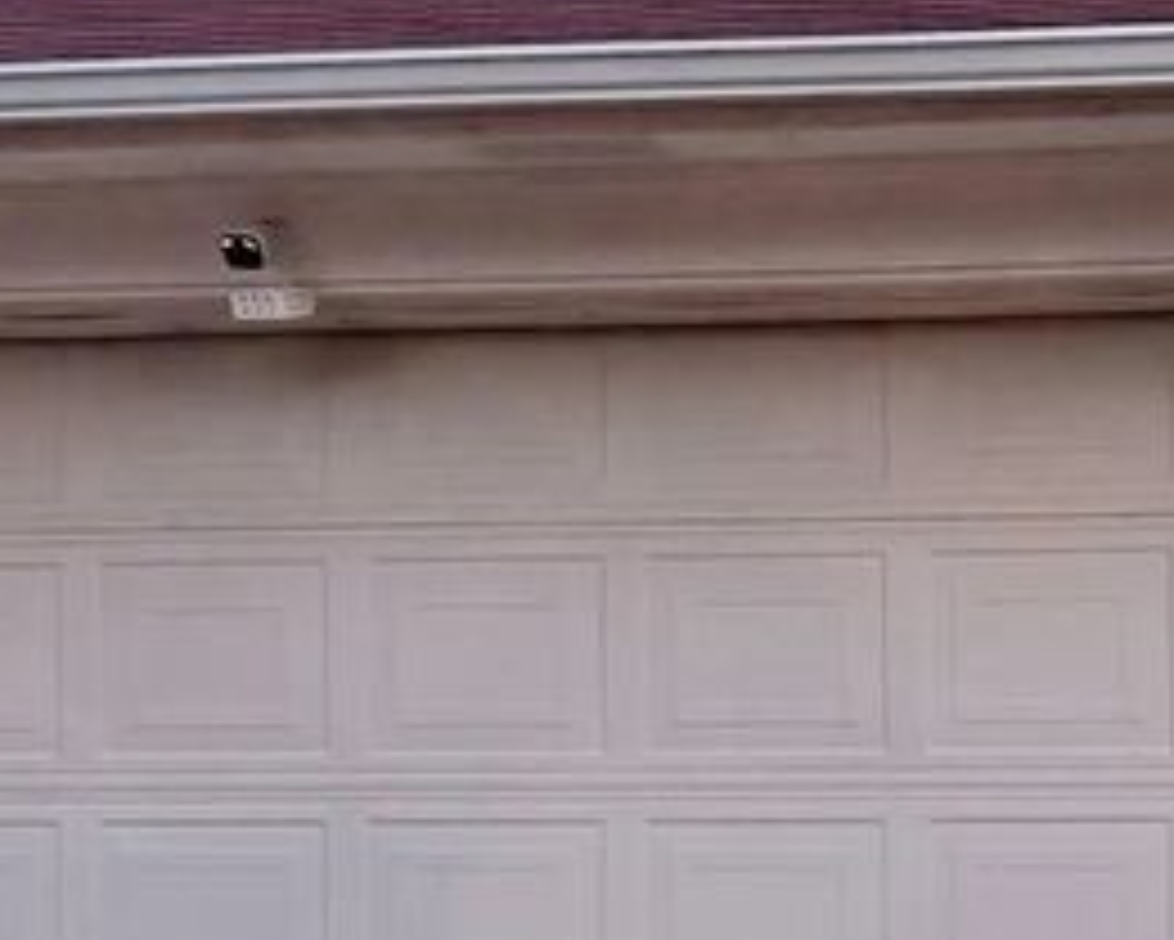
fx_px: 3198
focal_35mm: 92
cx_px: 1471
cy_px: 864
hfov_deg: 19.4
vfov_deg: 16.5
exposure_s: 1/30
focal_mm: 6.76
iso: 1000
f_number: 1.78
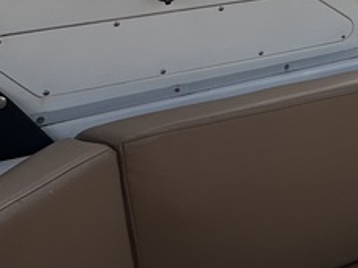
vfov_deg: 19.7
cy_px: 54
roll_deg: -0.3
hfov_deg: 20.8
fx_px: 765
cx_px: 587
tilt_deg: -12.9
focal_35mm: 74
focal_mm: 2.22
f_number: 2.2
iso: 50
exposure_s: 1/1082
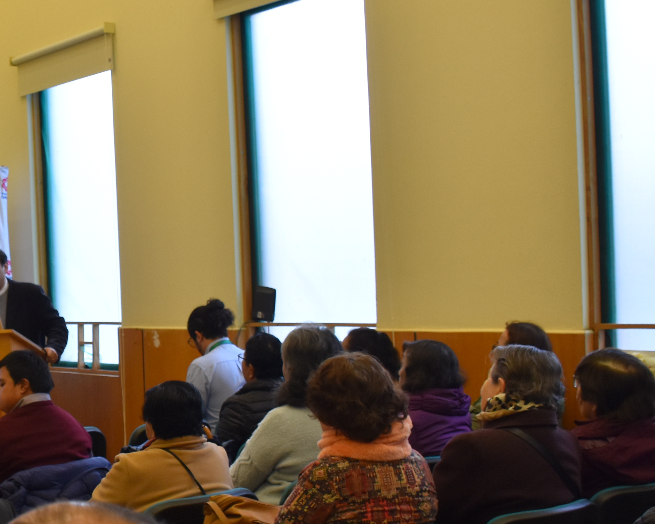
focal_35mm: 60
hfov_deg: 29.5
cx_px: 8
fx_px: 1163
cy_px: 323
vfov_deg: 25.3
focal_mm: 18
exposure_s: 1/60
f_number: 4
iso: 560
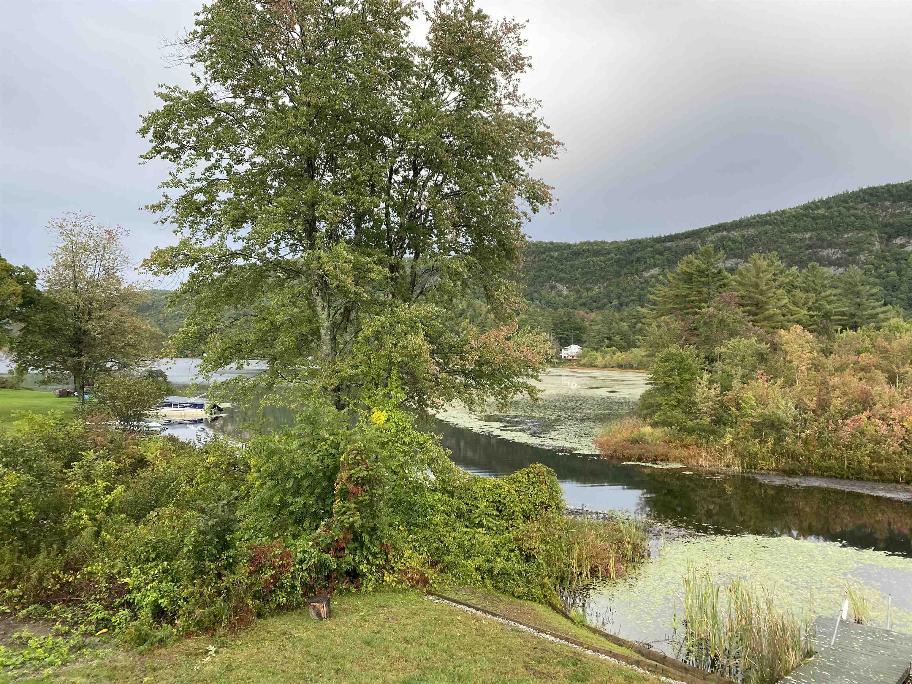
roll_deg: -1.5
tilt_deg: -0.7
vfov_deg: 53.1
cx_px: 456
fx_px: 685
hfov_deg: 67.3
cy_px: 342
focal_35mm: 26
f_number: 1.8
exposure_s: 1/565
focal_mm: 4.25
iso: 32
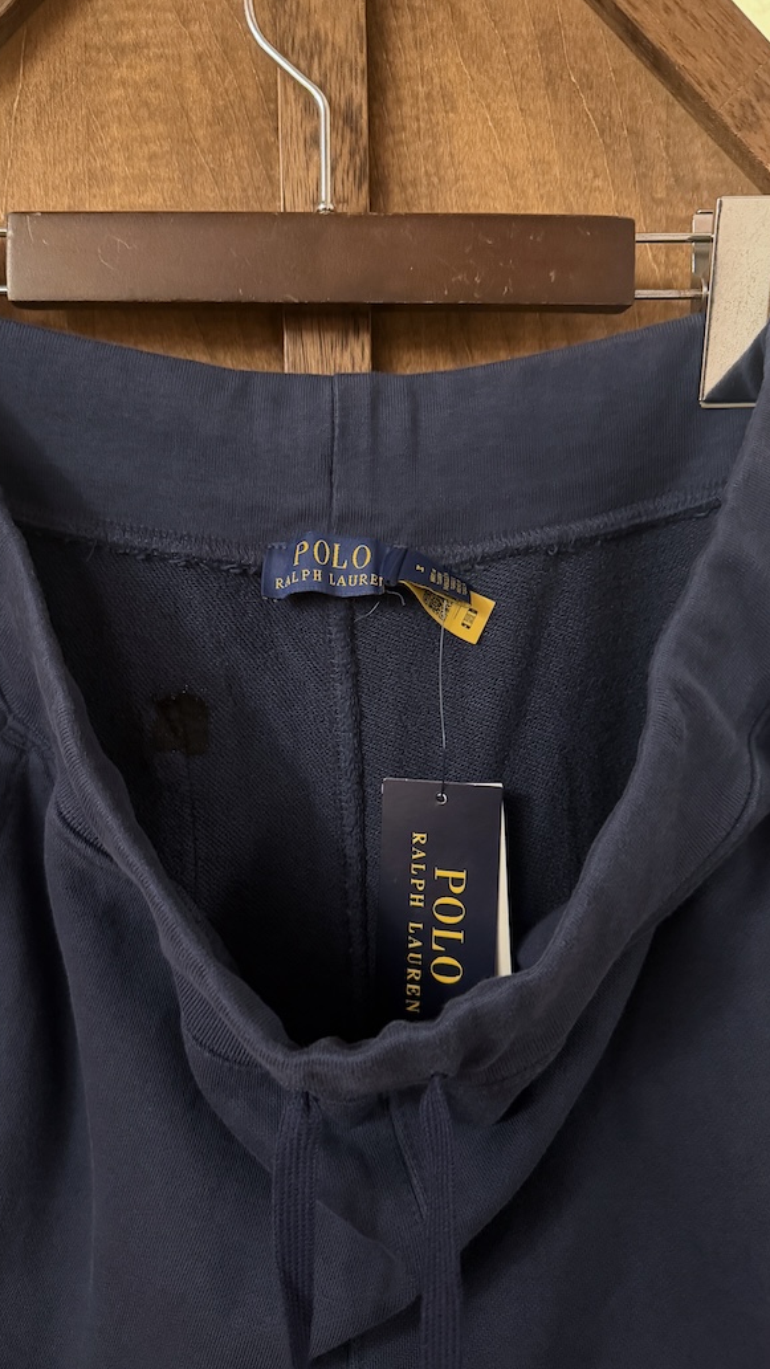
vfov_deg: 69.8
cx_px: 341
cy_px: 665
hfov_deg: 42.8
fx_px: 980
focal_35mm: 27
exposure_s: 1/30
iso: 1250
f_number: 1.78
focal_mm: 6.76
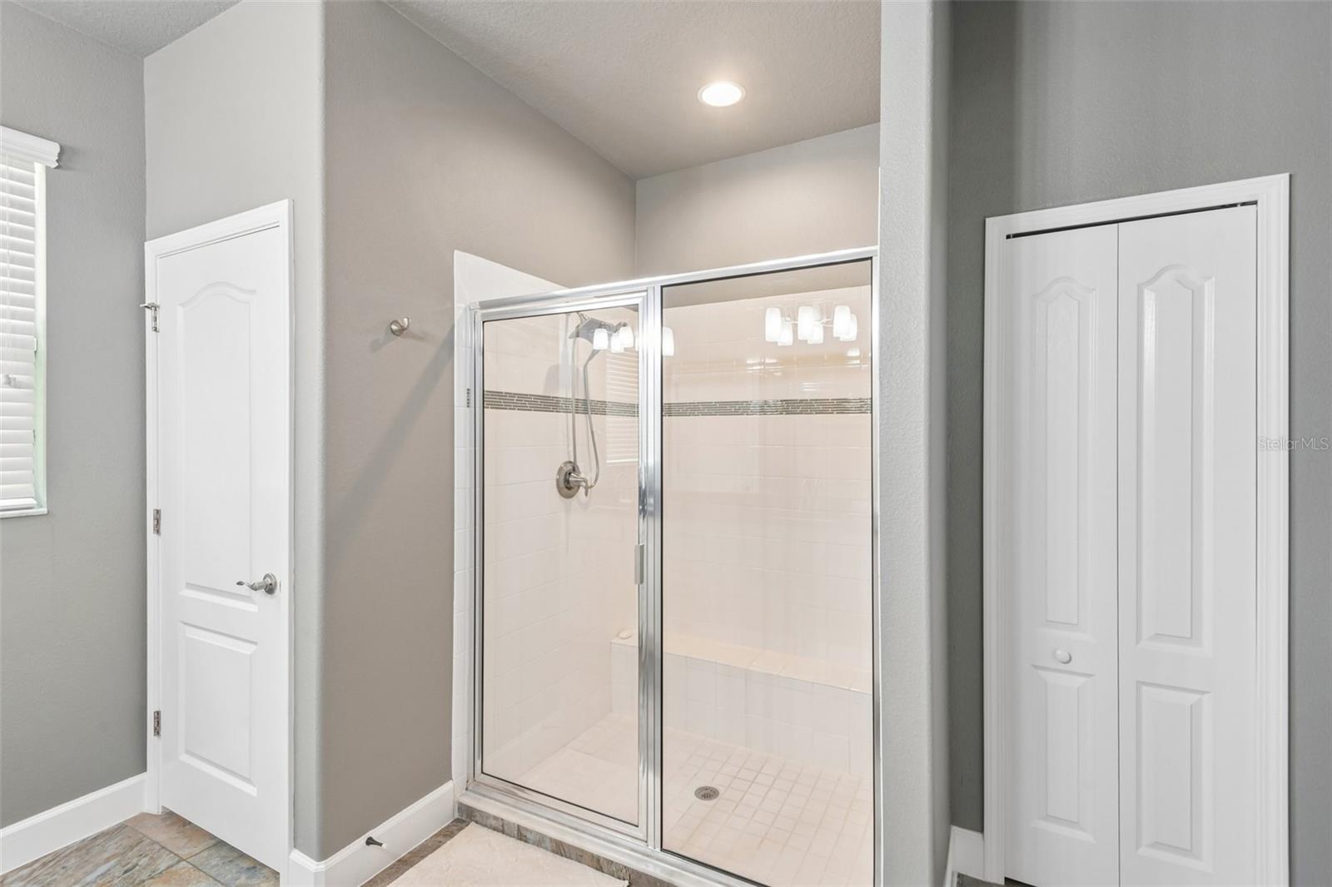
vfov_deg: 73.7
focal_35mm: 16
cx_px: 666
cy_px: 444
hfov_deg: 96.7
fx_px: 592
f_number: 8
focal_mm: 16
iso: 400
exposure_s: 1/13
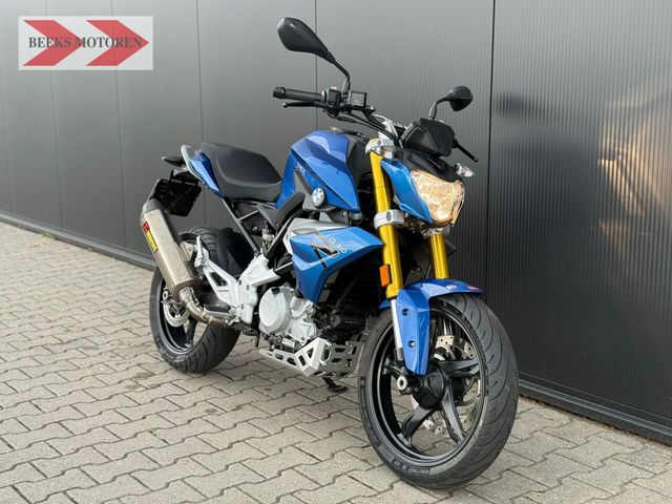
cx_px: 336
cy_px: 252
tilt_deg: -10.0
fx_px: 932
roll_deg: +0.4
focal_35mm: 48
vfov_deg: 30.3
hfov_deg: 39.7
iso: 100
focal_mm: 6.76
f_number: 1.78
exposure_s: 1/232
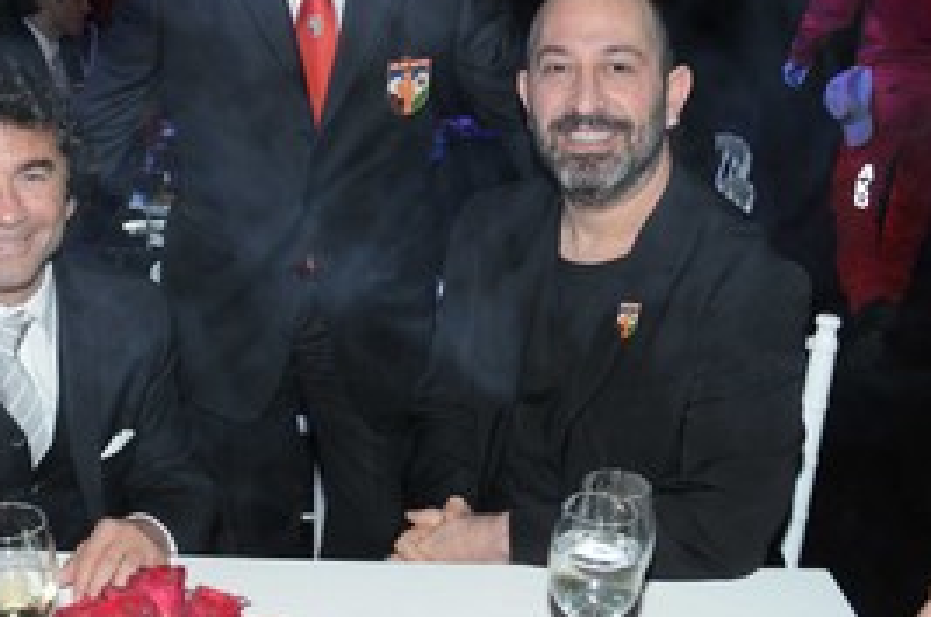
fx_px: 1394
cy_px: 204
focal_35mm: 54
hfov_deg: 36.7
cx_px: 335
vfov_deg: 24.8
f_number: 5.6
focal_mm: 20
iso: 400
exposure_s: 1/60
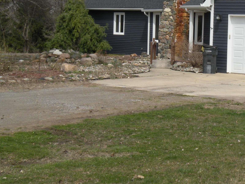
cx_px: 236
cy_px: 32
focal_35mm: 81
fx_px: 573
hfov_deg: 23.3
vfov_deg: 18.0
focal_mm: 7.4
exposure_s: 1/238
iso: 64
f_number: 6.3
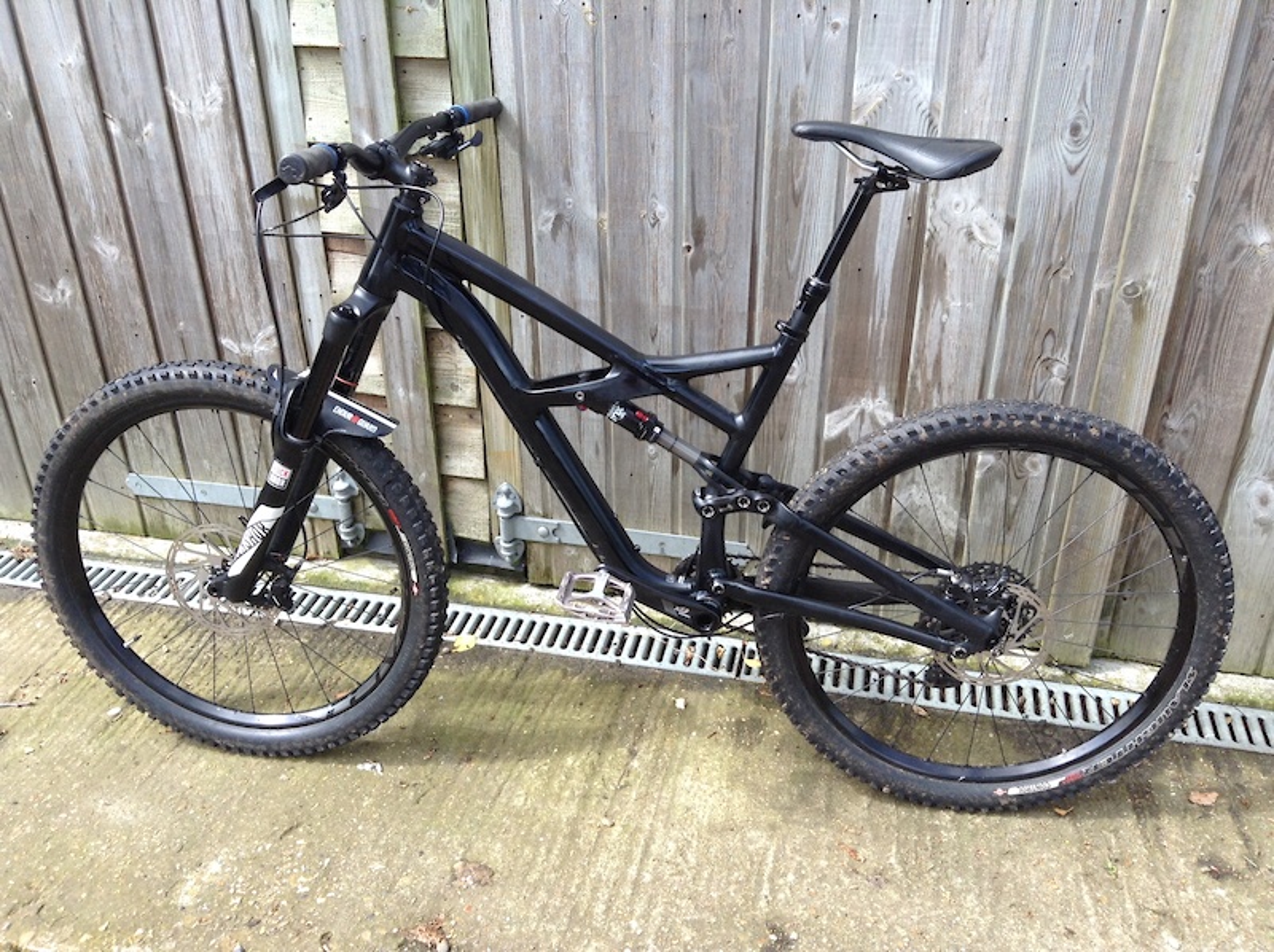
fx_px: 1213
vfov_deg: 42.9
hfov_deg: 55.4
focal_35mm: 33
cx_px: 637
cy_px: 476
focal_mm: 3.3
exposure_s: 1/127
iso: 25
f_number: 2.4
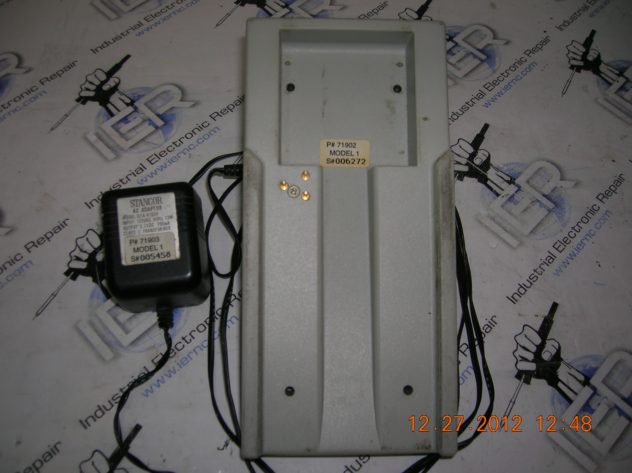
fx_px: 620
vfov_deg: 41.7
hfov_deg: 54.0
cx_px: 316
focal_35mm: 34
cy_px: 236
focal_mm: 5.7
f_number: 2.9
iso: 50
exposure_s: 1/60.1
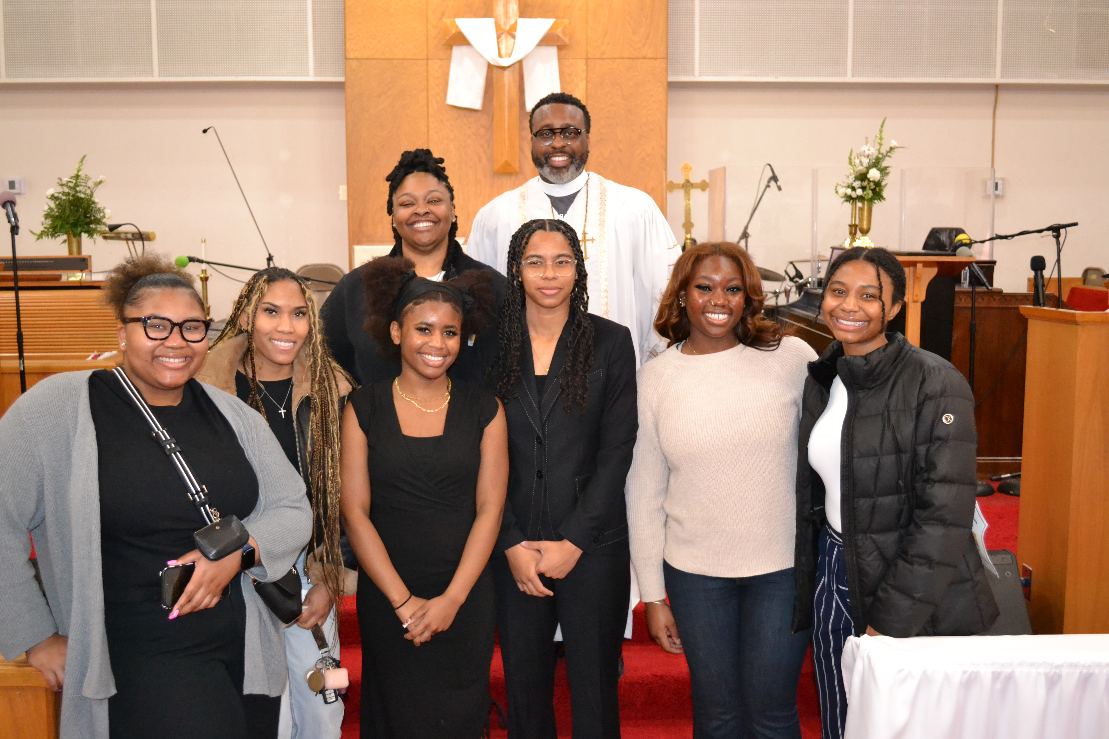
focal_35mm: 36
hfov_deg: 53.1
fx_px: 1109
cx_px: 554
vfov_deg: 36.9
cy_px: 370
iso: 3200
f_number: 4
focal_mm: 24
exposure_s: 1/60
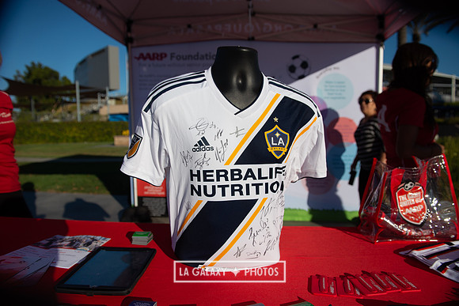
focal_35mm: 24
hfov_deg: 73.7
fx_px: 306
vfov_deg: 53.2
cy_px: 153
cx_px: 230
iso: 140
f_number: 4
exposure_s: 1/4000
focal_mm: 24
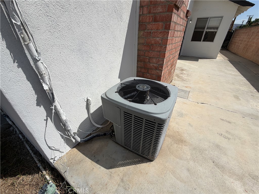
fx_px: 105
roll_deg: +1.0
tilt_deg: -32.9
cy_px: 97
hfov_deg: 102.1
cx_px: 130
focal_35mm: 14
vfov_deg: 85.7
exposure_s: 1/1848
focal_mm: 2.22
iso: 20
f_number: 2.2
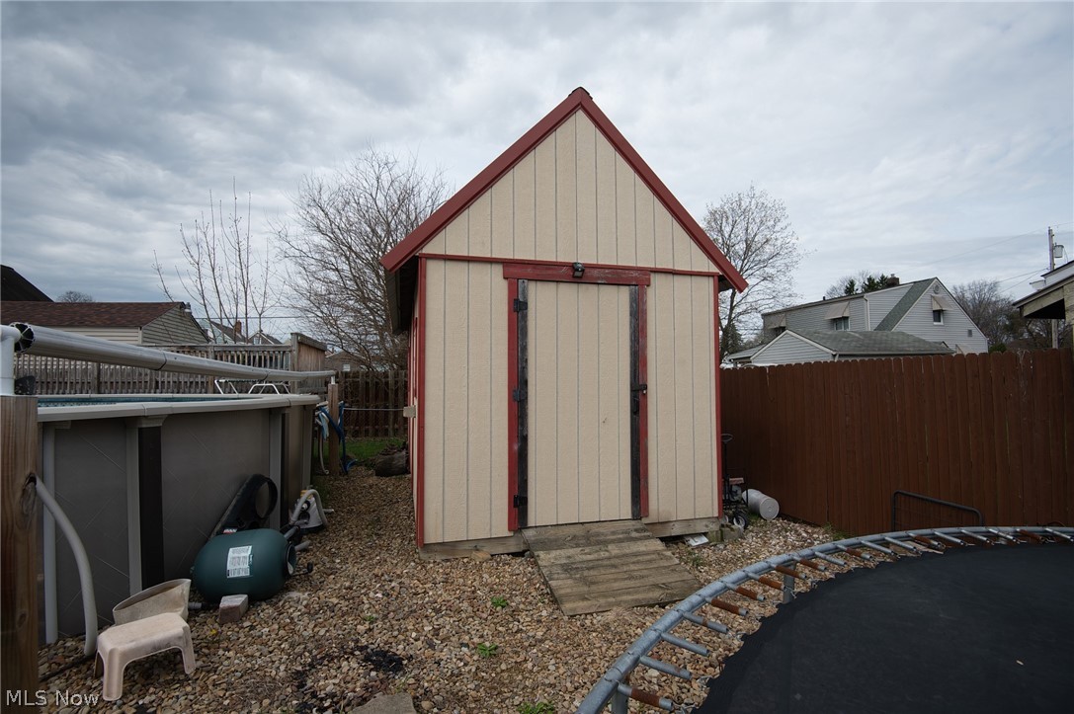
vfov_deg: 73.7
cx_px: 537
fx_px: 477
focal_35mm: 16
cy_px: 357
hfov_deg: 96.8
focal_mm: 16
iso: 100
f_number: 7.1
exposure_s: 1/400
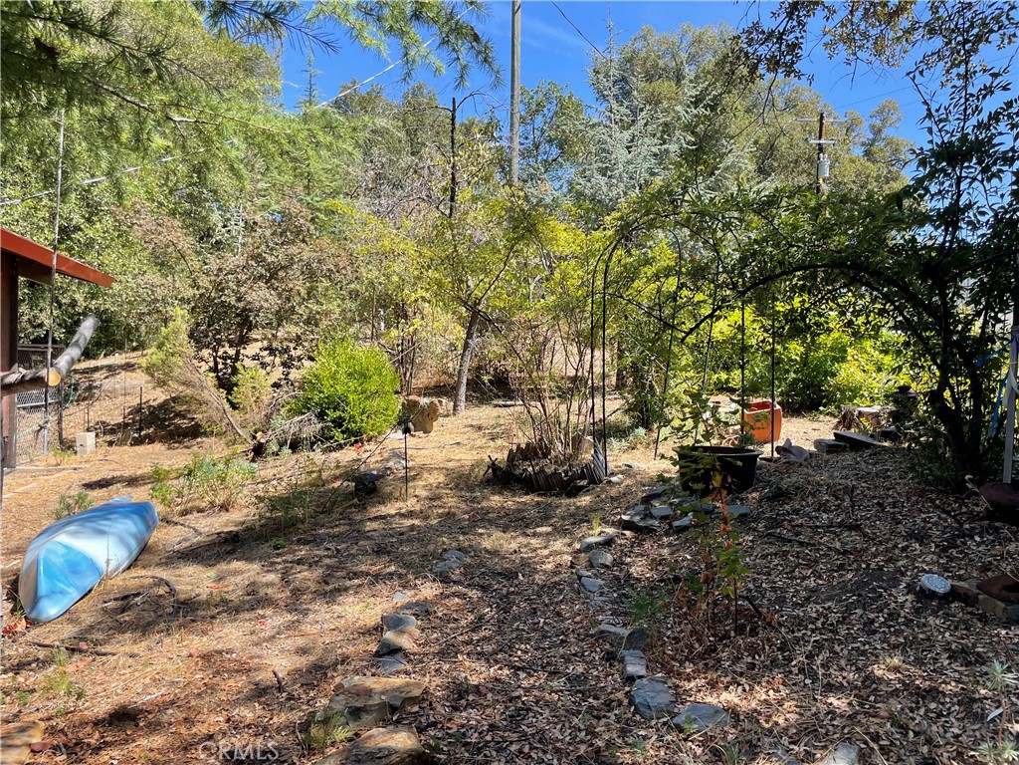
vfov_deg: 53.1
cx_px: 510
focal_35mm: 26
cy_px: 382
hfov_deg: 67.3
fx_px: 765
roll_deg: -1.3
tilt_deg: -0.1
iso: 32
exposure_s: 1/932
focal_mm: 4.2
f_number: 1.6
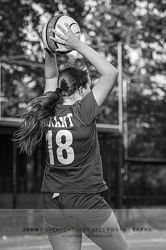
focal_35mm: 157
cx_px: 72
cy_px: 150
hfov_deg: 8.7
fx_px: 1088
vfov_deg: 13.0
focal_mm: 82
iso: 500
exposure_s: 1/1000
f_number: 2.8
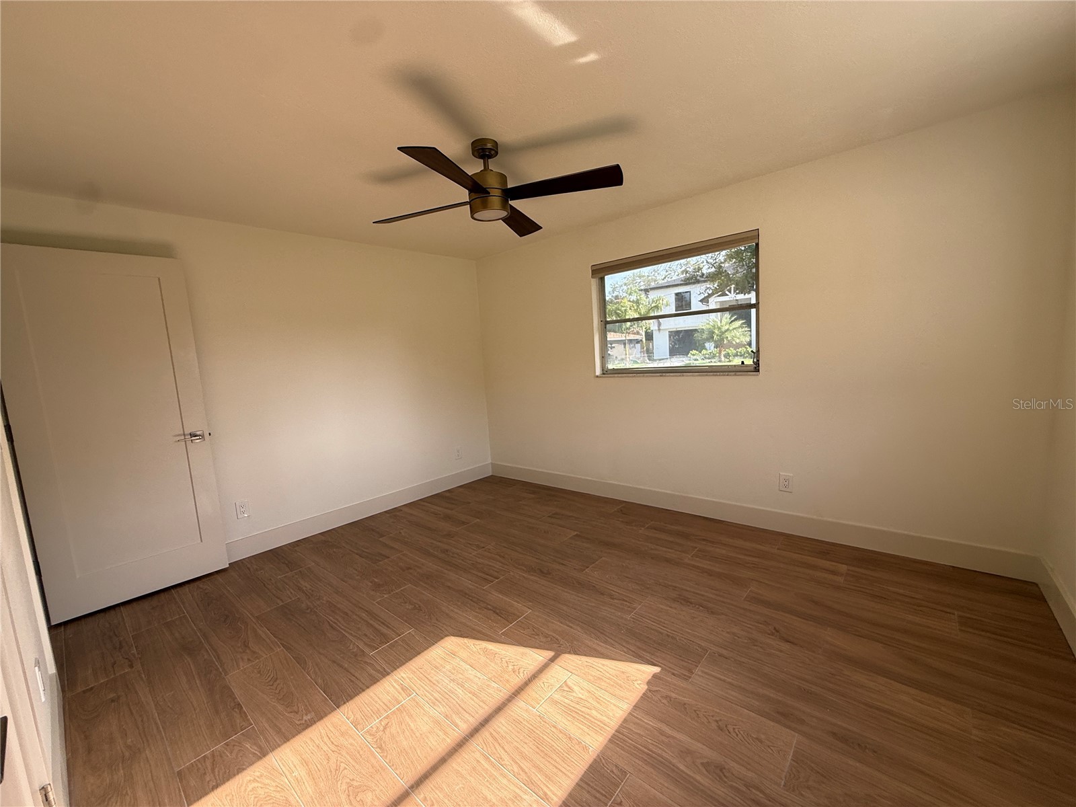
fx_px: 435
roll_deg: +3.8
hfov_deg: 102.1
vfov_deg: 85.7
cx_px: 538
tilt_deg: -6.2
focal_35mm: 14
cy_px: 404
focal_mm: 2.22
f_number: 2.2
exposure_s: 1/267
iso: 64
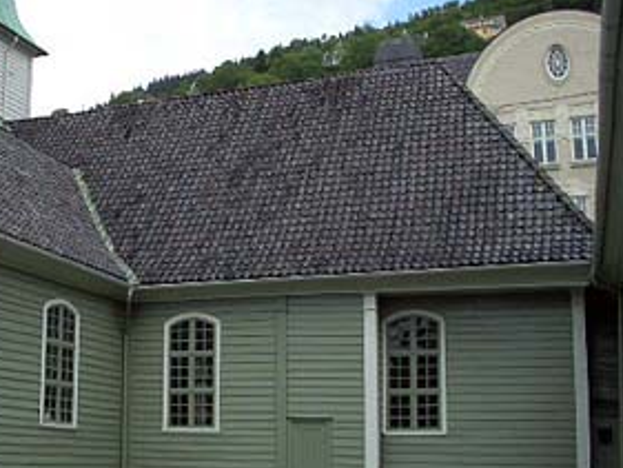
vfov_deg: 26.1
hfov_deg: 33.9
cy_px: 231
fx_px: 1008
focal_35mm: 56
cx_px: 182
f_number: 4.3
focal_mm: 5.8
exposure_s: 1/400
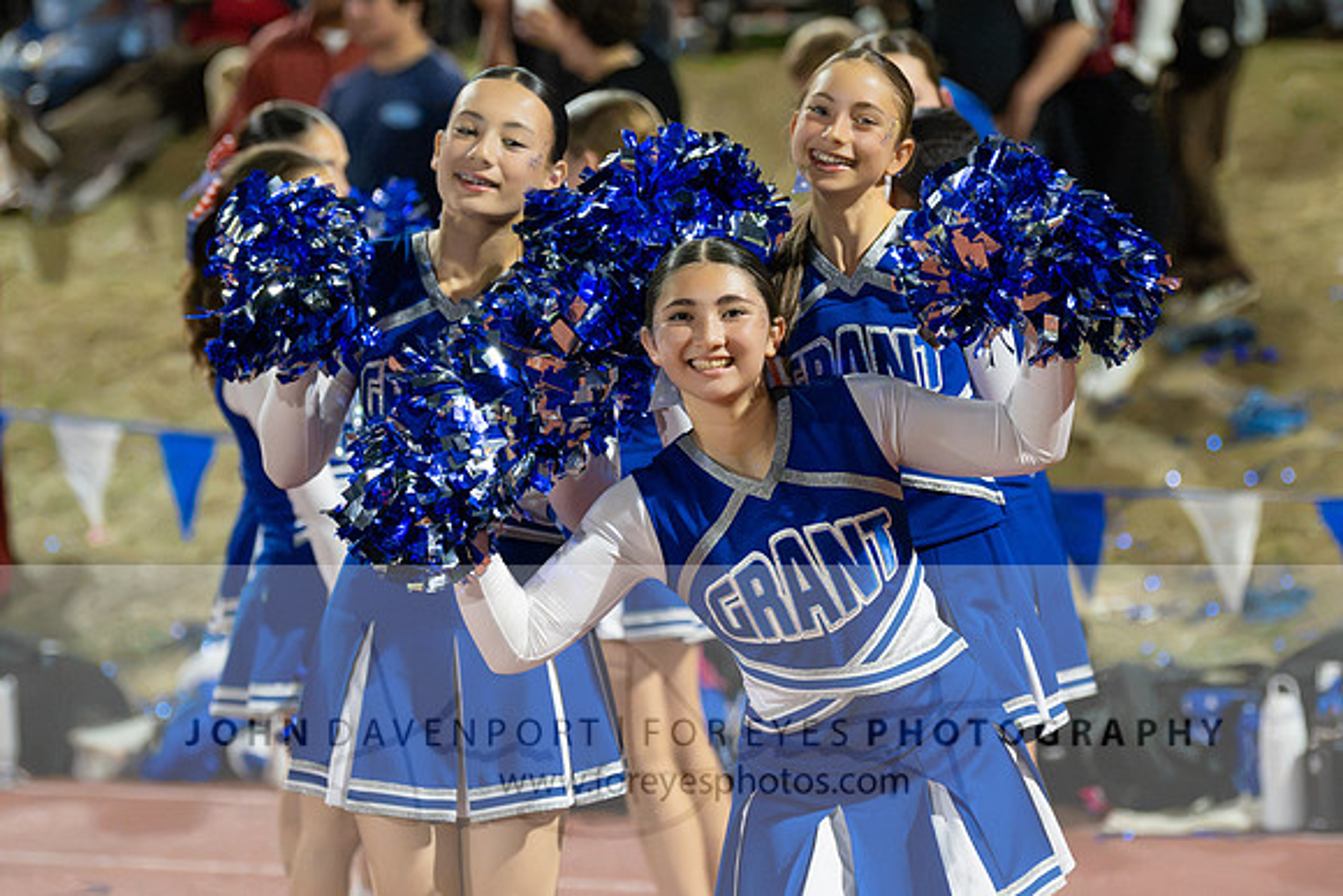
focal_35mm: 188
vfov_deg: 7.3
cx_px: 768
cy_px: 509
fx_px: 7006
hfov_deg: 10.9
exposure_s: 1/1000
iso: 20000
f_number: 2.8
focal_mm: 130
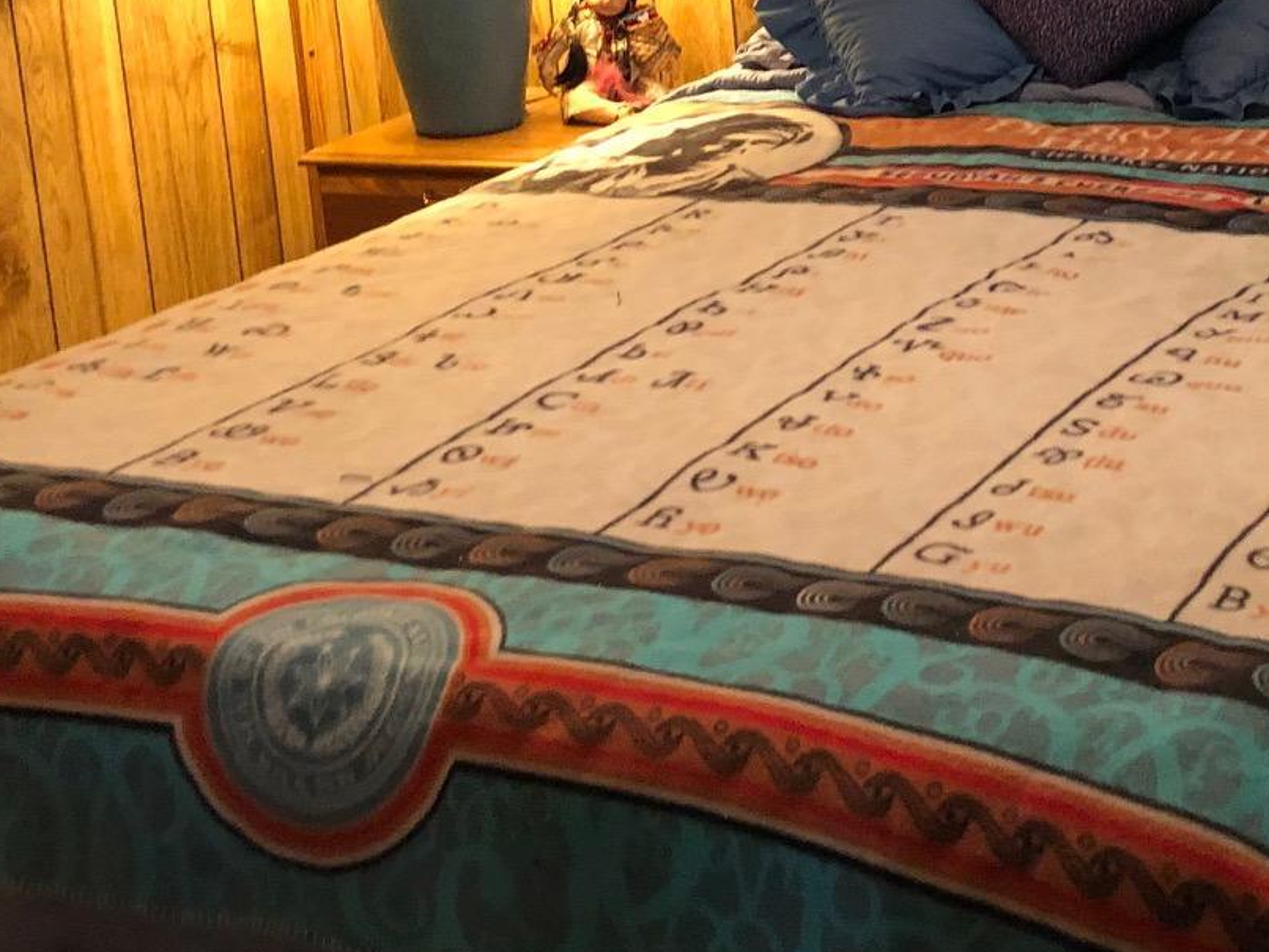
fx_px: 2567
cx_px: 912
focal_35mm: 70
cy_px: 72
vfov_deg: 20.5
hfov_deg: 27.5
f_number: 1.8
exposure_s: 1/13
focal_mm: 3.99
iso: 100
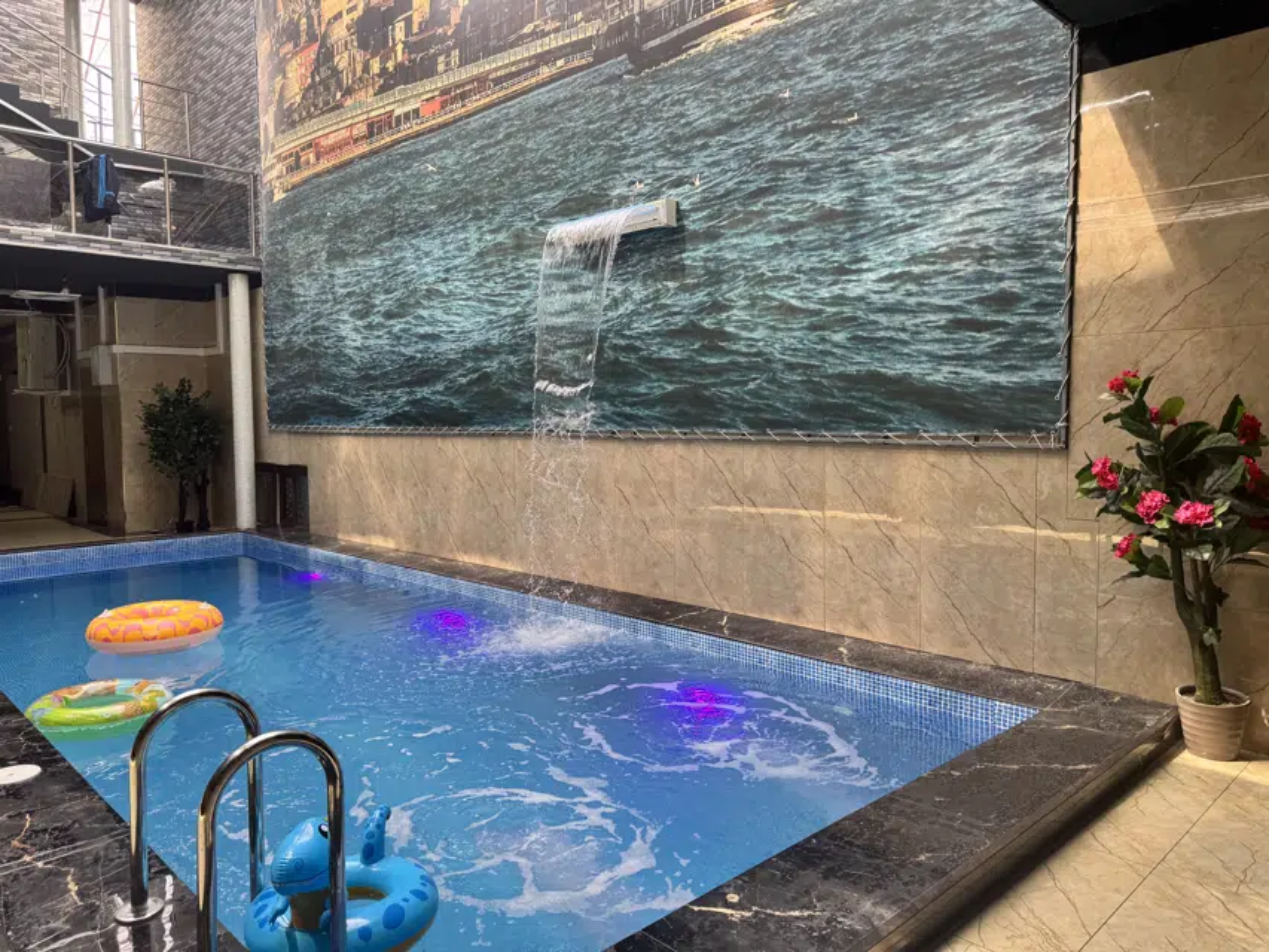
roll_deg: +0.1
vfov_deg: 56.8
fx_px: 880
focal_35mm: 24
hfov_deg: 71.6
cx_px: 634
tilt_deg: -3.6
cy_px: 476
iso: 80
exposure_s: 1/304
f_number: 1.78
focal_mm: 6.76
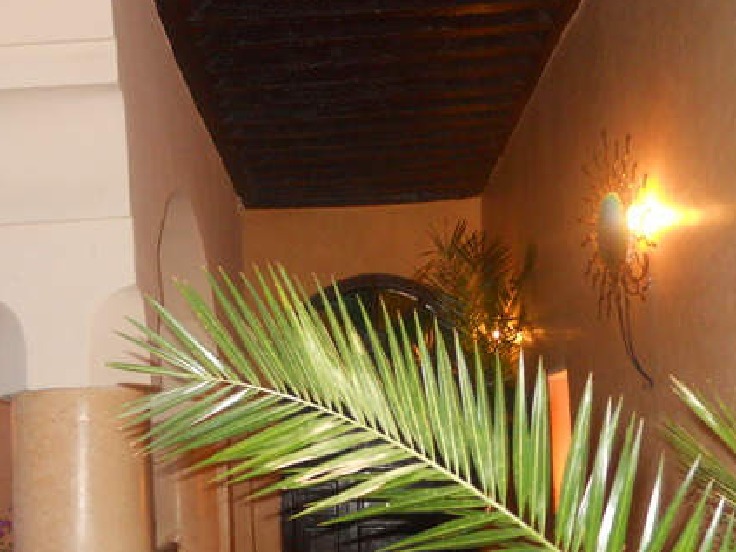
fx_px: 1127
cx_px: 275
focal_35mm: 53
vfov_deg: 26.8
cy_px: 474
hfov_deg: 36.0
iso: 250
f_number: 2.7
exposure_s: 1/25
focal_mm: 5
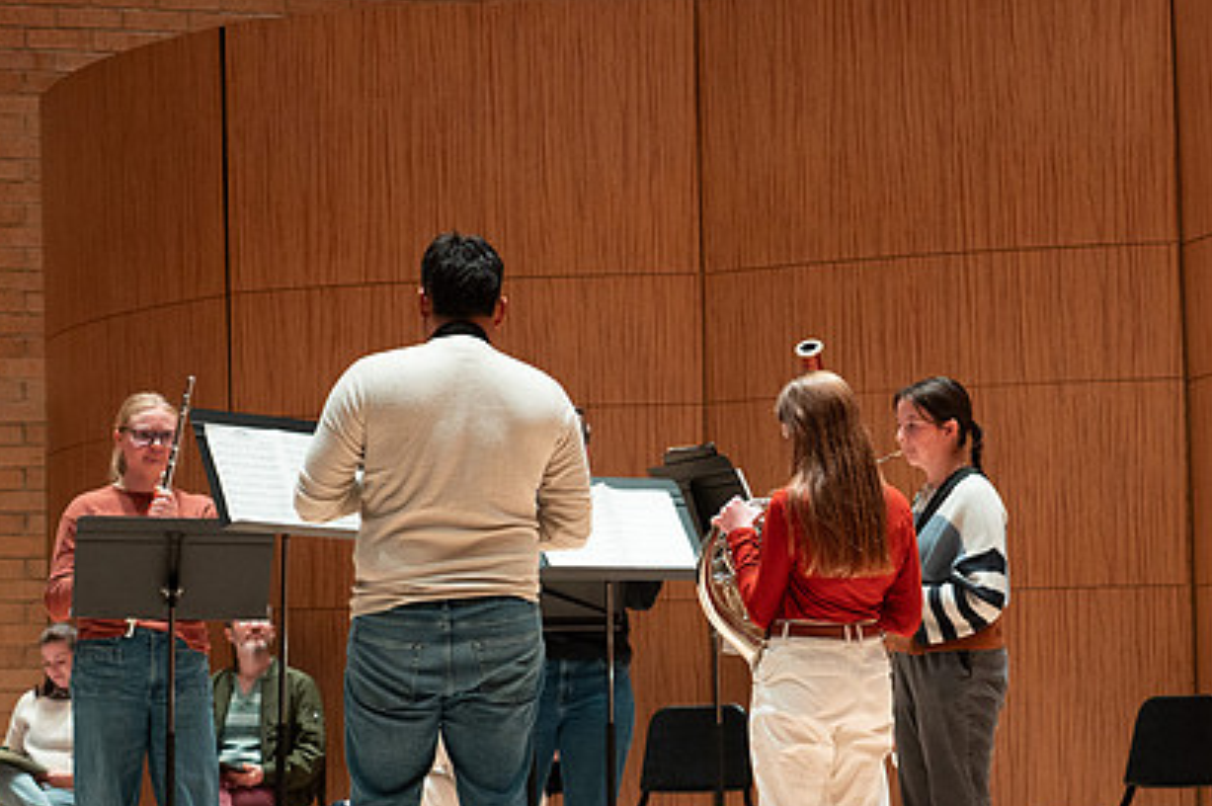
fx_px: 3734
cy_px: 516
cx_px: 671
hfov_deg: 18.4
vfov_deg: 12.3
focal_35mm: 111
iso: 2000
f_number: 4
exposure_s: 1/160
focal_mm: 70
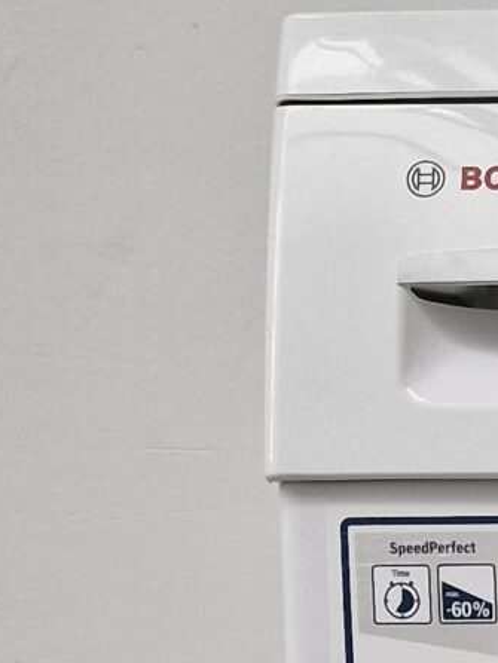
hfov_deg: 9.9
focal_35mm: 132
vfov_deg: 13.7
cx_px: 1204
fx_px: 2530
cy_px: 1116
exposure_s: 1/100
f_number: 1.8
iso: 100
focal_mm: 6.4
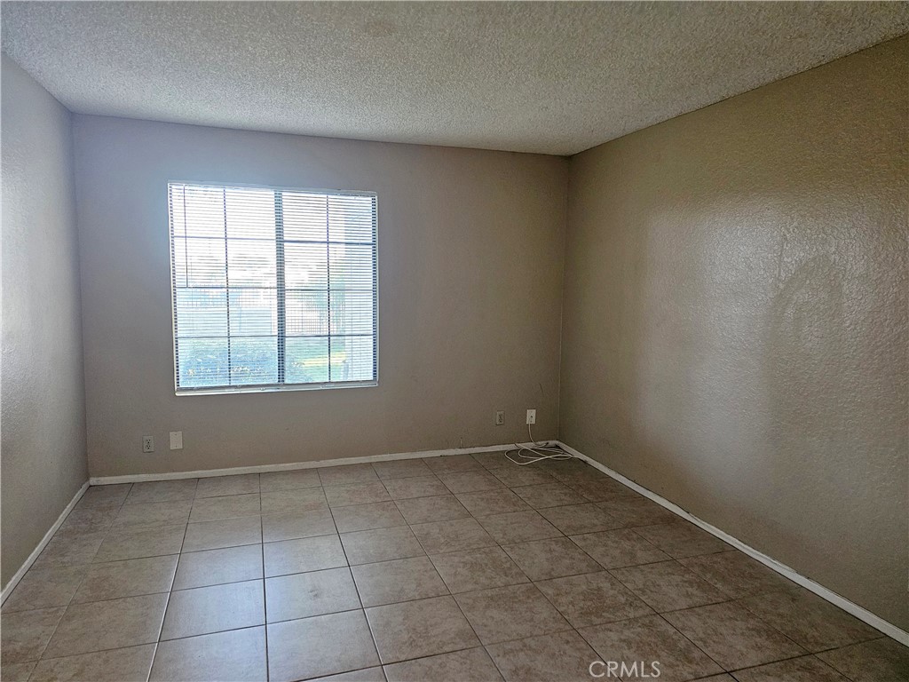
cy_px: 341
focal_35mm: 23
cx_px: 454
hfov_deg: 73.9
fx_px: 604
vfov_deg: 58.9
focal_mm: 6.3
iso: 640
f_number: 1.7
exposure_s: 1/170
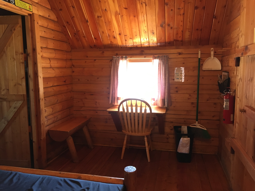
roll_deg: +2.3
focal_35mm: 29
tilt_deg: -6.1
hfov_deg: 61.7
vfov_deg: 48.2
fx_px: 214
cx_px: 128
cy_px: 96
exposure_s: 1/20
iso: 200
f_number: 2.2
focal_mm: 4.15
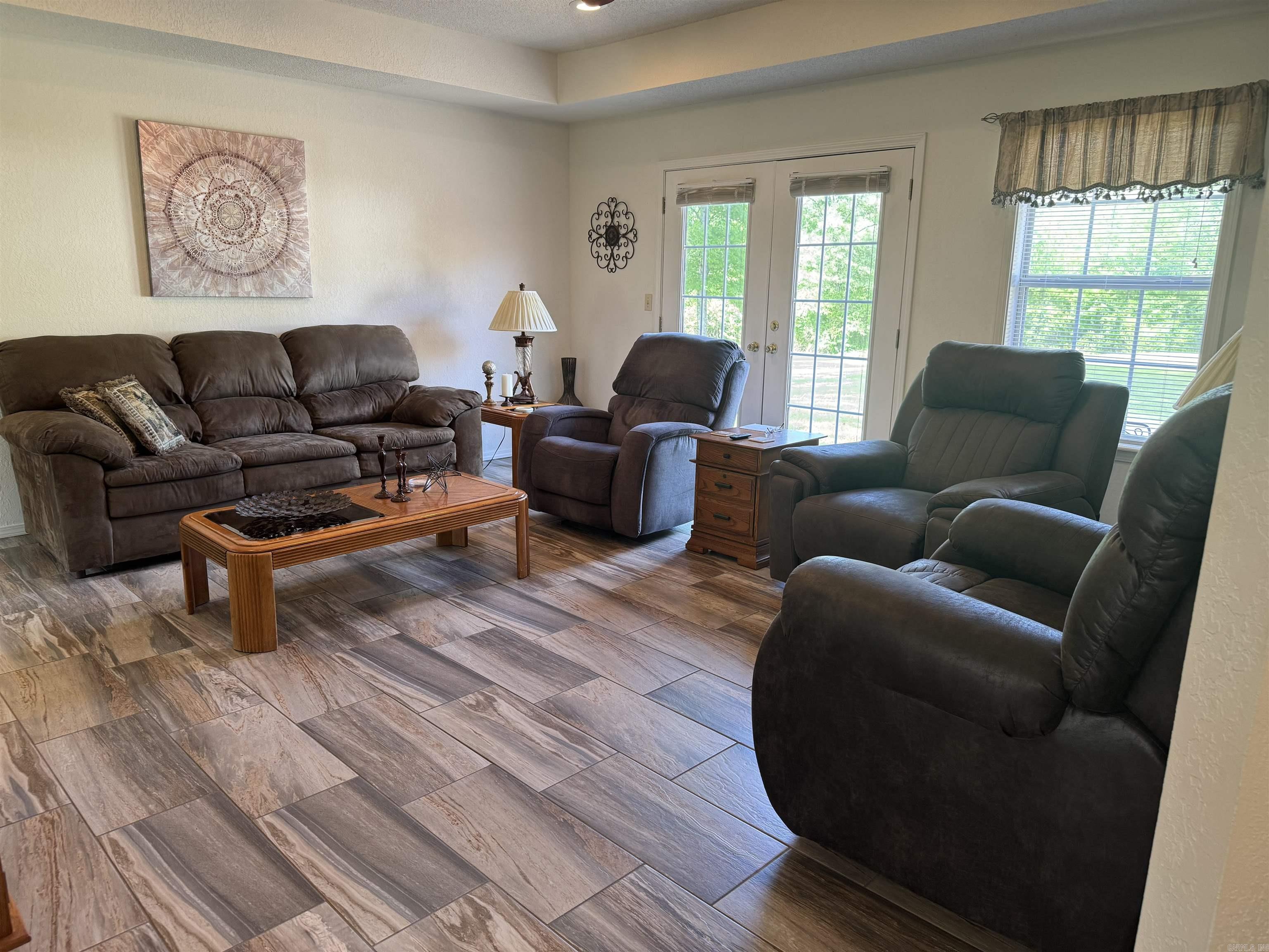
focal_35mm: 24
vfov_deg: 56.8
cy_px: 476
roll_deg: -0.9
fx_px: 880
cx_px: 634
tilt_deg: -14.0
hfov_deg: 71.6
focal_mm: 6.76
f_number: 1.78
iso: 100
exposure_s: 1/60
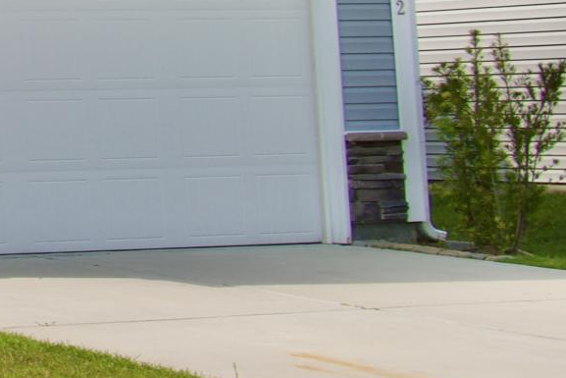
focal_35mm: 156
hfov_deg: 10.9
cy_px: -203
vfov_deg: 8.6
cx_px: -832
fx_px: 2453
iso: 100
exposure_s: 1/160
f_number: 11
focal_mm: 20
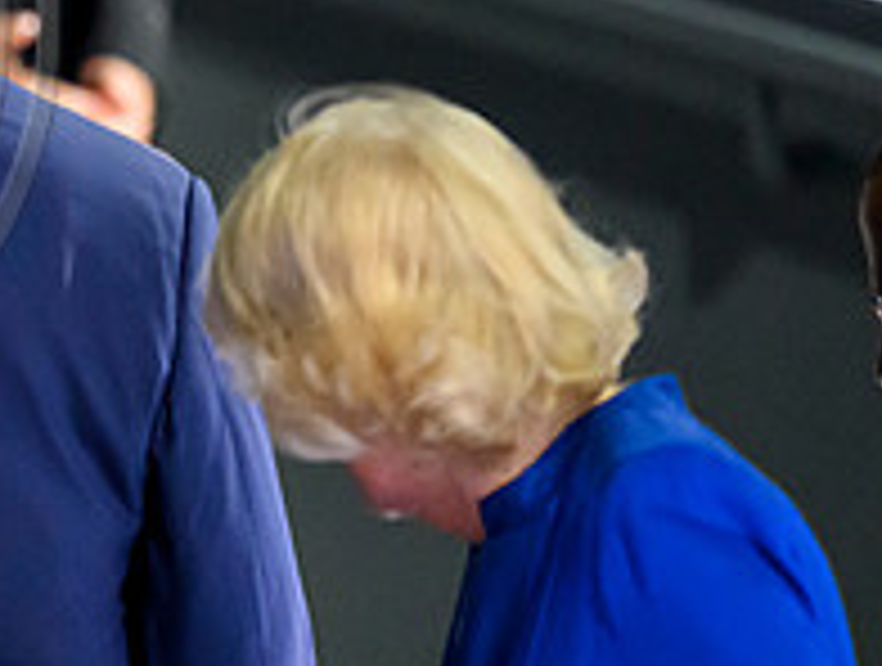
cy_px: 34
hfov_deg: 1.4
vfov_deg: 1.0
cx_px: -748
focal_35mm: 1431
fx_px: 36551
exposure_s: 1/500
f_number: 3.2
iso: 8000
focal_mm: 400
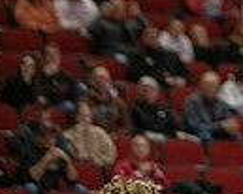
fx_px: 3342
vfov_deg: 3.3
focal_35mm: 465
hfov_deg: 4.1
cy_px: -20
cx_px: 533
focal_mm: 110
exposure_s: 1/1250
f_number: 2.8
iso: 2000
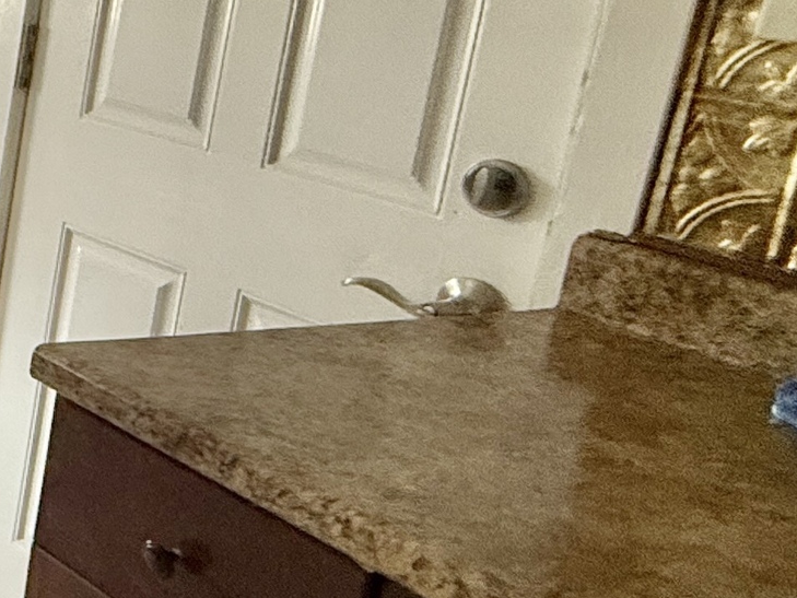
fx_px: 1359
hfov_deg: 20.3
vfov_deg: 24.3
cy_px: 85
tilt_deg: -10.5
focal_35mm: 59
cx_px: -718
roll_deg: -0.6
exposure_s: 1/99
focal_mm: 2.22
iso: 320
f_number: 2.2
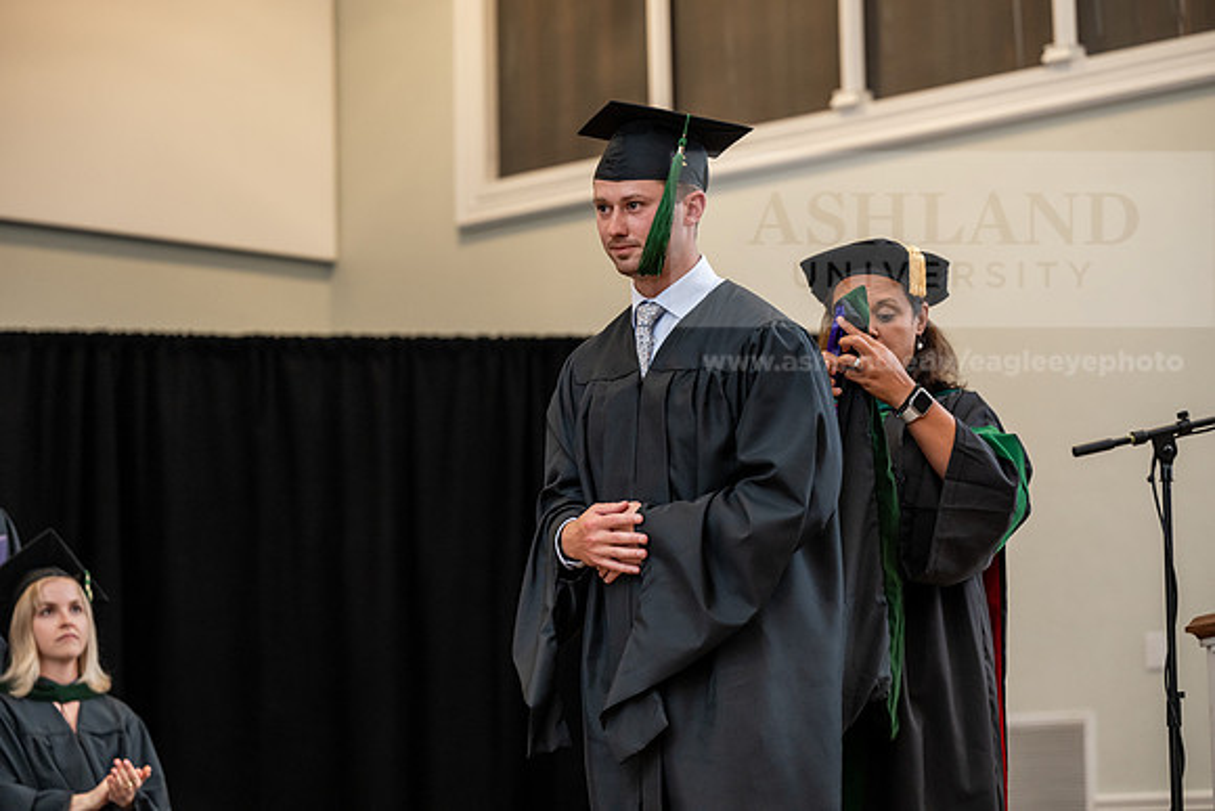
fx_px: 3409
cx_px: 608
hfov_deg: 20.2
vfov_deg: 13.6
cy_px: 406
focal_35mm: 101
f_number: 3.5
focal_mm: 101
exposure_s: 1/200
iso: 1600
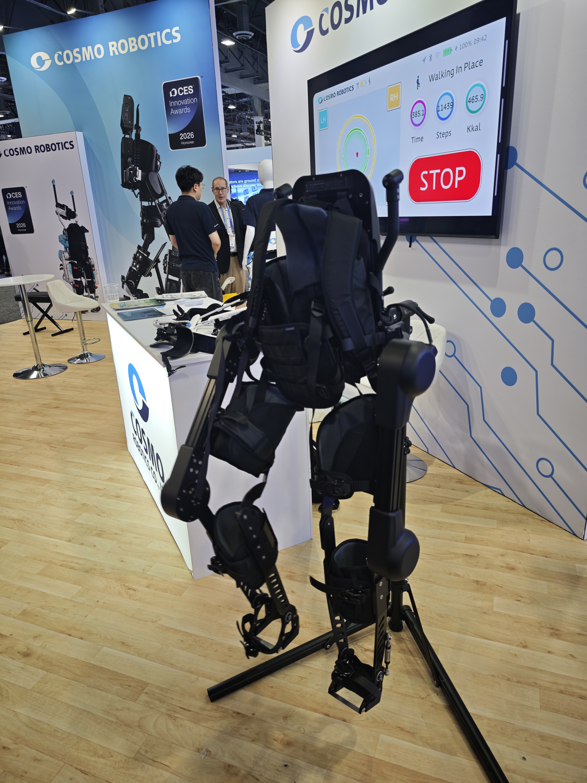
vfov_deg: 73.9
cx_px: 294
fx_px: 520
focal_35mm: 23
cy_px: 392
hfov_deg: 58.9
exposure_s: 1/60
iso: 160
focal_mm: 8.72
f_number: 1.63
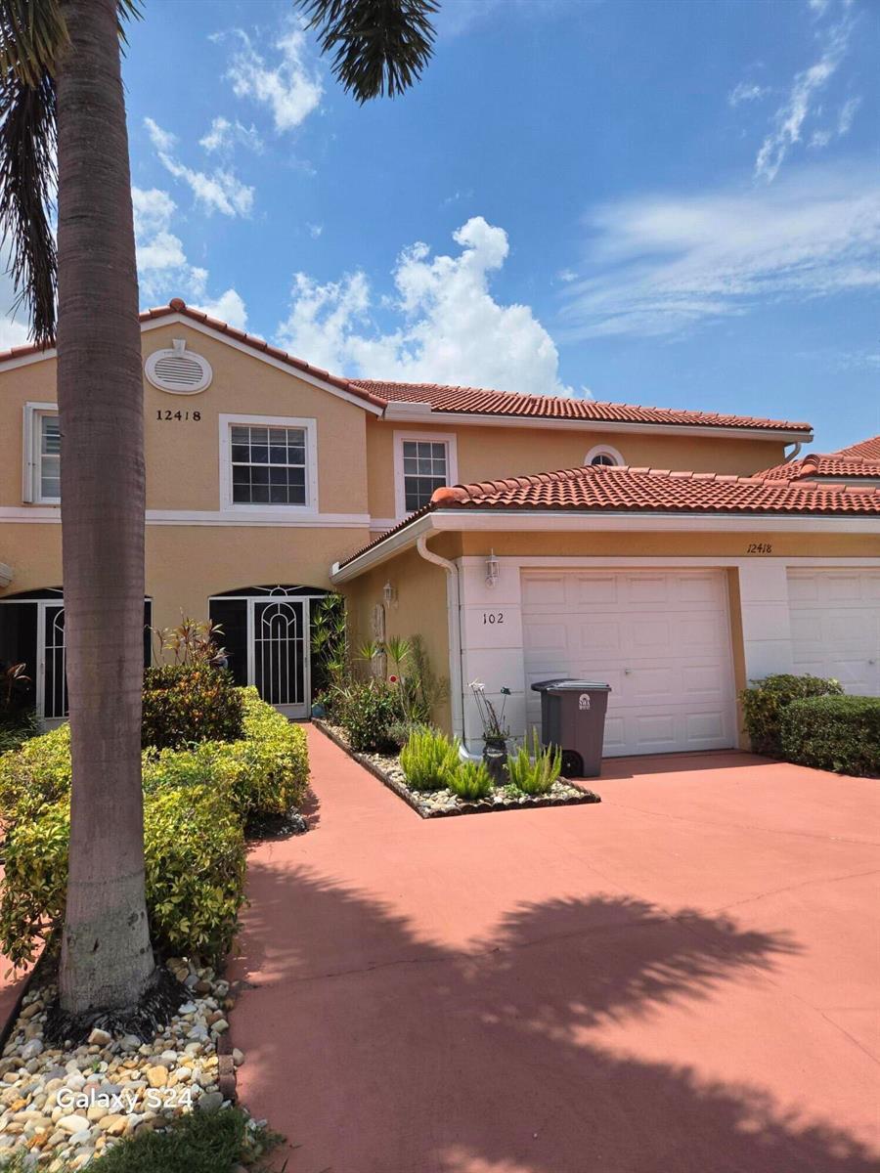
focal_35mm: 23
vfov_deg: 73.9
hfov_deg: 58.9
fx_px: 780
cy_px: 586
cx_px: 440
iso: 25
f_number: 1.8
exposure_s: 1/2346
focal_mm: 5.4
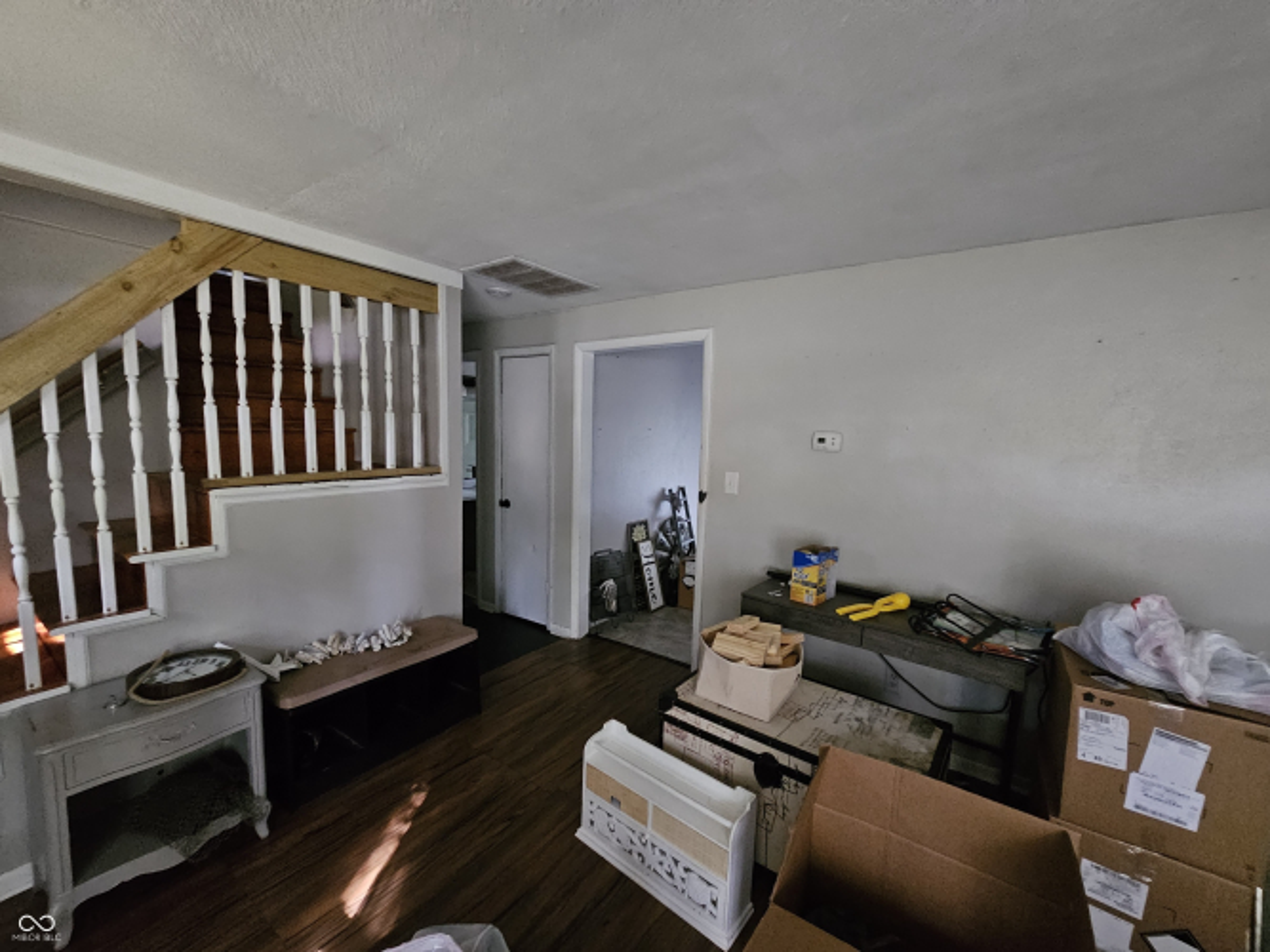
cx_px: 635
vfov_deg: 89.9
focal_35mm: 13
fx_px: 477
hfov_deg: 106.2
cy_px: 476
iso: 1000
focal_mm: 2.2
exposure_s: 1/24
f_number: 2.2
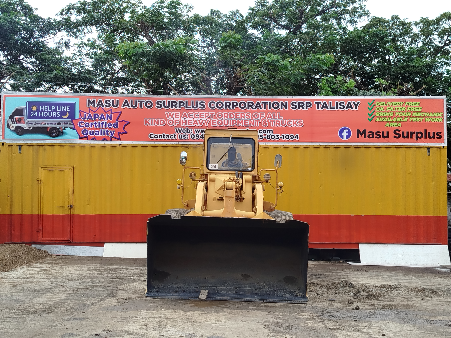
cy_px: 169
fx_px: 651
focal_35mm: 50
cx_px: 226
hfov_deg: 38.2
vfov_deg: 29.1
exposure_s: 1/225
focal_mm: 5.31
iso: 50
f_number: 1.7
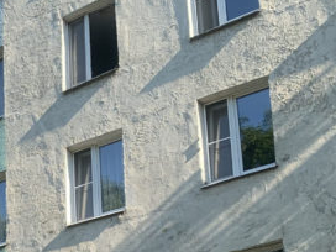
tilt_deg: +17.1
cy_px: 273
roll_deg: +0.7
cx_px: -58
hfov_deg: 19.0
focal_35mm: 98
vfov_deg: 14.7
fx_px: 951
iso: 25
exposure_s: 1/683
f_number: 1.8
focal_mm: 4.25
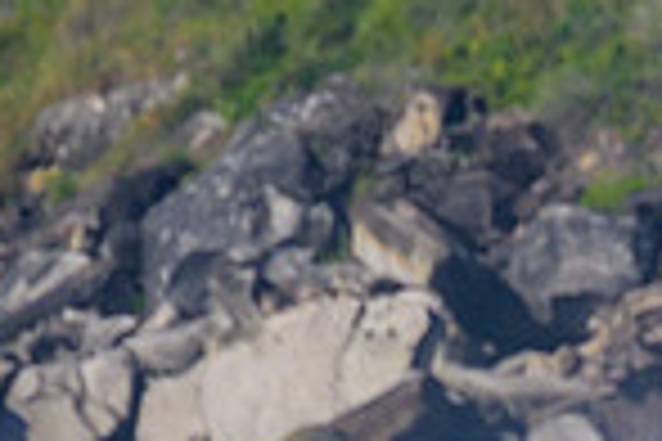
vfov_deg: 0.4
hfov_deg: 0.7
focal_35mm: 3163
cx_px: 1202
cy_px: 790
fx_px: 58160
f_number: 11
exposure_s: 1/2000
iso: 900
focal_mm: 800
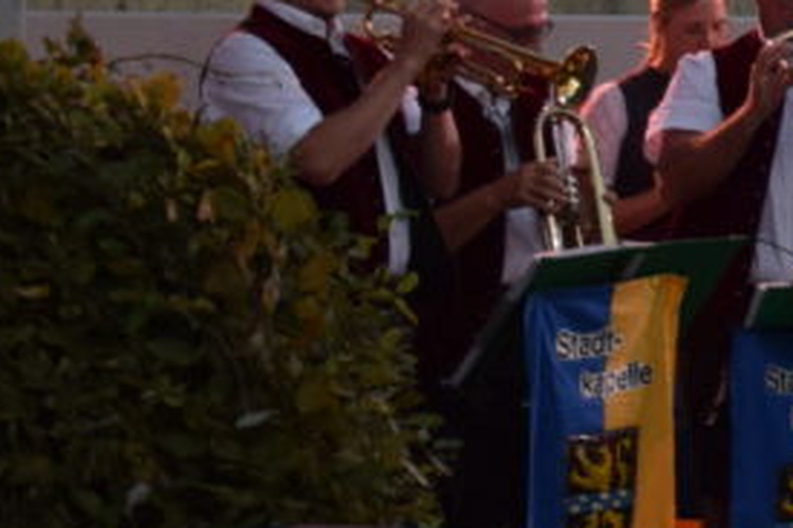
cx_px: 1641
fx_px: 5481
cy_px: -100
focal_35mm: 249
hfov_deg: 7.9
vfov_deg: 5.5
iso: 400
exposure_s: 1/80
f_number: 4.5
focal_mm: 38
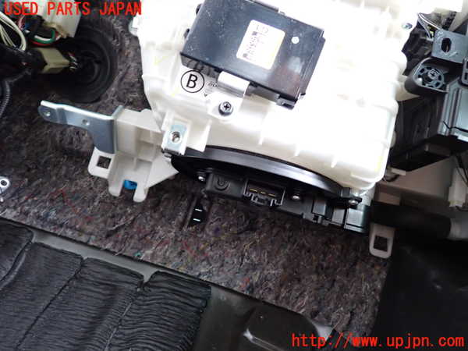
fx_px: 338
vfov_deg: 54.9
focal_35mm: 25
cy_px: 176
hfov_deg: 69.4
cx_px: 234
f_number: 2
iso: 320
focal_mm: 4.5
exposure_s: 1/30
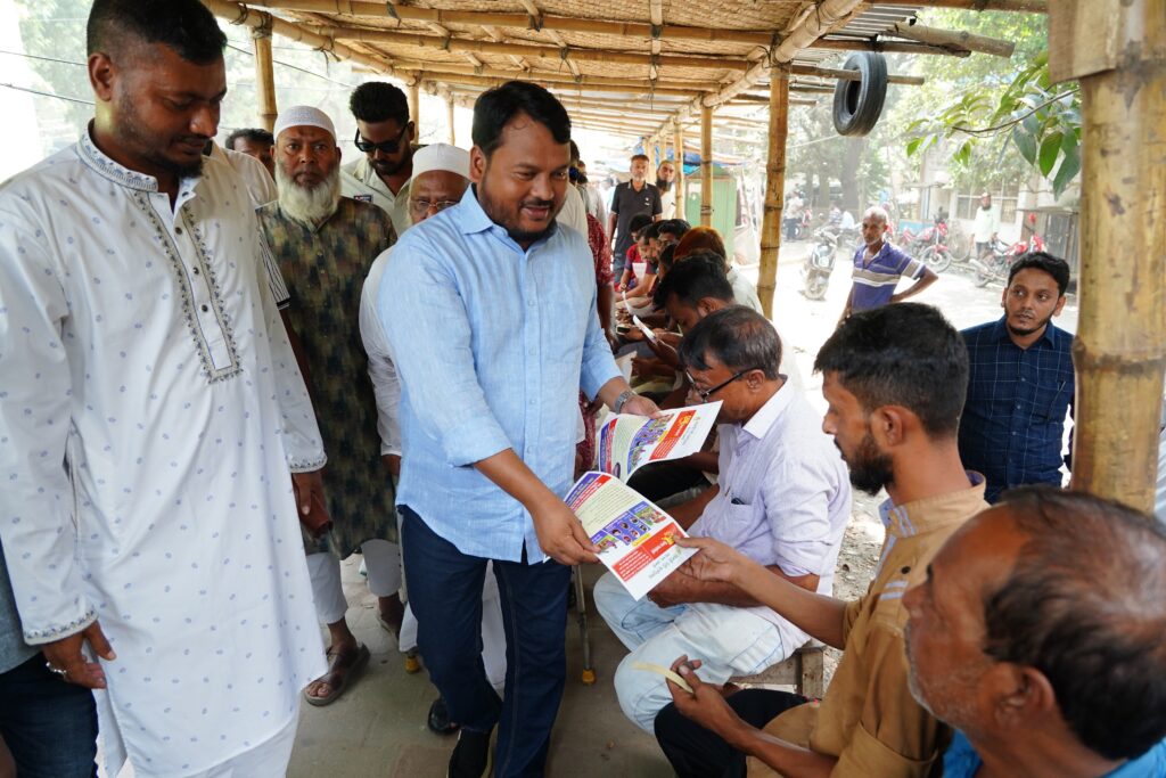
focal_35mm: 24
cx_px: 583
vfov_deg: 53.1
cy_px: 389
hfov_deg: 73.7
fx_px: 777
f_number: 5
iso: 1250
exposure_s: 1/125
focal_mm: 24
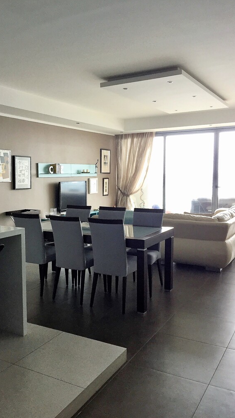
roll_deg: +0.6
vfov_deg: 61.0
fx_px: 354
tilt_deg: -5.9
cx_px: 97
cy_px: 208
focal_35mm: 32
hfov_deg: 36.6
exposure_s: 1/33
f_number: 2.2
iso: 64
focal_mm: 4.15
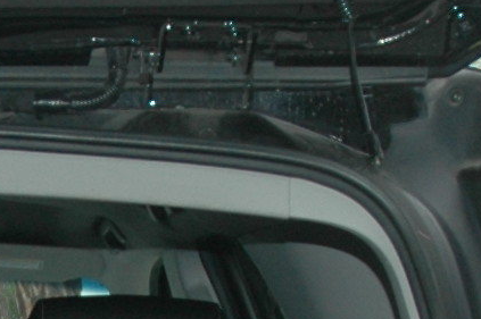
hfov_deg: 10.4
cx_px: -216
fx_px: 2562
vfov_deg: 7.0
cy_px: 570
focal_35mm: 192
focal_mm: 18
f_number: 3.5
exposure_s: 1/500
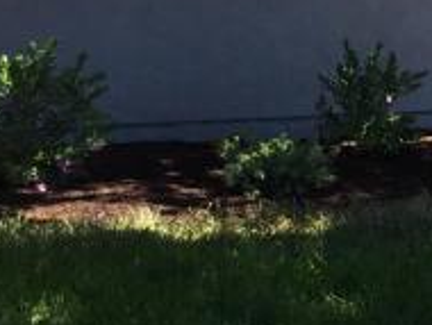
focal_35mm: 156
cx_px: 894
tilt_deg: +5.2
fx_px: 1949
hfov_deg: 11.3
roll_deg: -3.8
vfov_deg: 9.1
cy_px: -243
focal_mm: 4.15
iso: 32
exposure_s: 1/898
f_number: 2.2
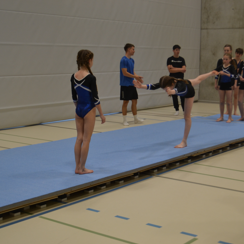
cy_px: 123
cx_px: 131
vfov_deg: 27.7
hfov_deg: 27.7
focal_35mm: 62
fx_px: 494
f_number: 4.8
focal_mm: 32
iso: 400
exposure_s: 1/80
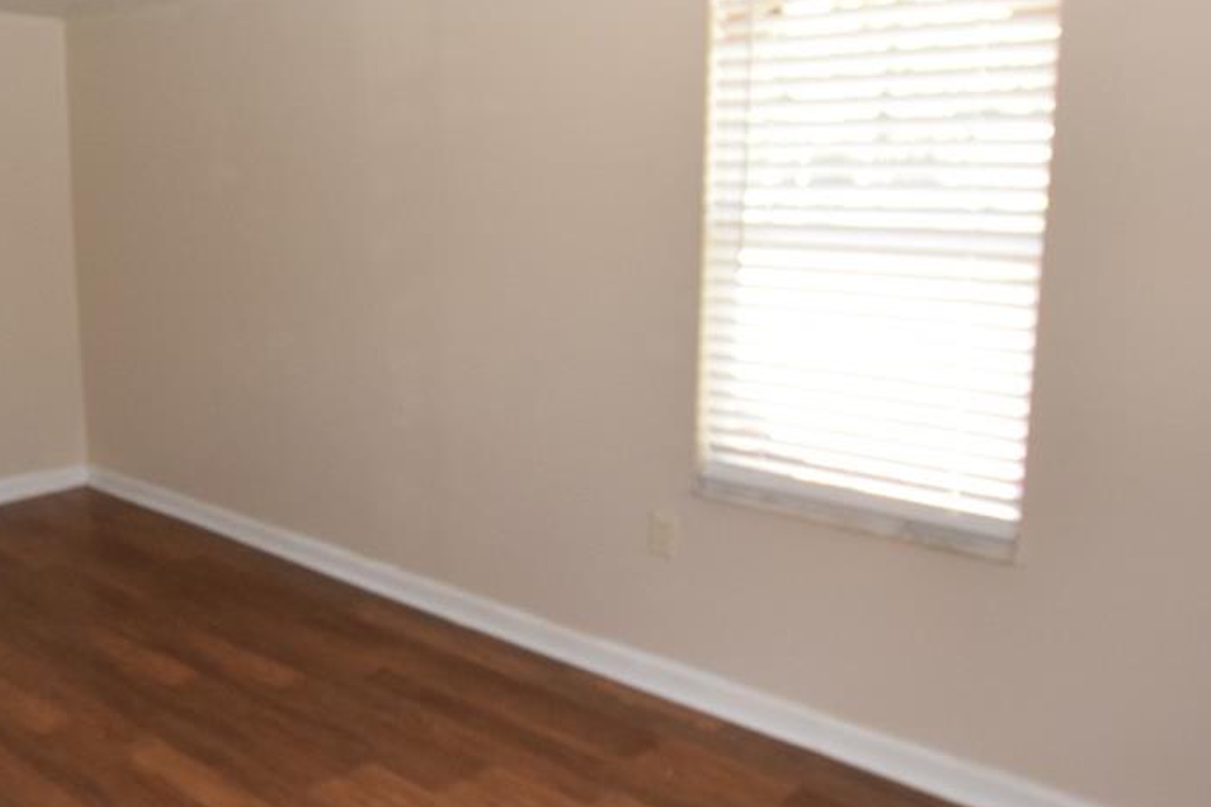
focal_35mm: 35
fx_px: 1177
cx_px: 265
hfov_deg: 51.5
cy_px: 397
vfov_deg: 37.8
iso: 800
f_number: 5
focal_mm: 10
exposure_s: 1/100
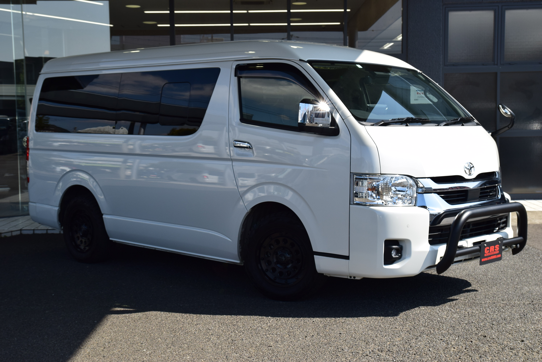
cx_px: 271
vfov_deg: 26.5
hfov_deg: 38.9
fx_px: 768
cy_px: 181
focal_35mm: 51
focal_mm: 34
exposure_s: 1/500
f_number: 11
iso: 320
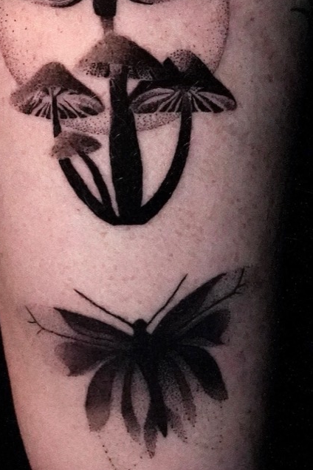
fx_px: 1174
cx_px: 107
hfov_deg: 15.2
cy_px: 103
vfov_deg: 22.4
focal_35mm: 90
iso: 20000
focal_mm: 35
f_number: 5
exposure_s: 1/1250
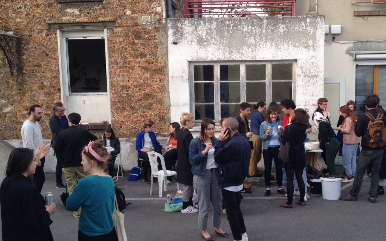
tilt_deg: -7.7
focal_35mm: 49
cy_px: 139
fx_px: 515
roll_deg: -0.1
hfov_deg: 40.8
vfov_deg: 26.3
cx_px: 234
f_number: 2.4
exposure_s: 1/120
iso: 50
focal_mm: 4.28
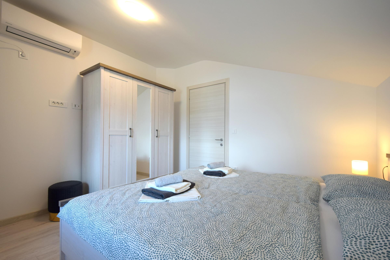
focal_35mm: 15
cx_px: 195
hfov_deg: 100.4
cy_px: 130
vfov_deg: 77.3
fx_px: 162
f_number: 4.5
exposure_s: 1/80
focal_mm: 10
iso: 400
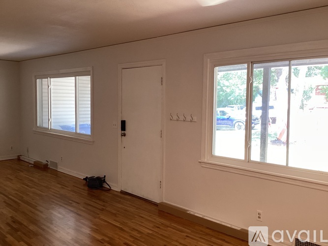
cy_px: 123
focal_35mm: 31
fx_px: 294
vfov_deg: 45.4
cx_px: 164
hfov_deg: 58.4
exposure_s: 1/60
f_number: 2.4
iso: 100
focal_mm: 3.3
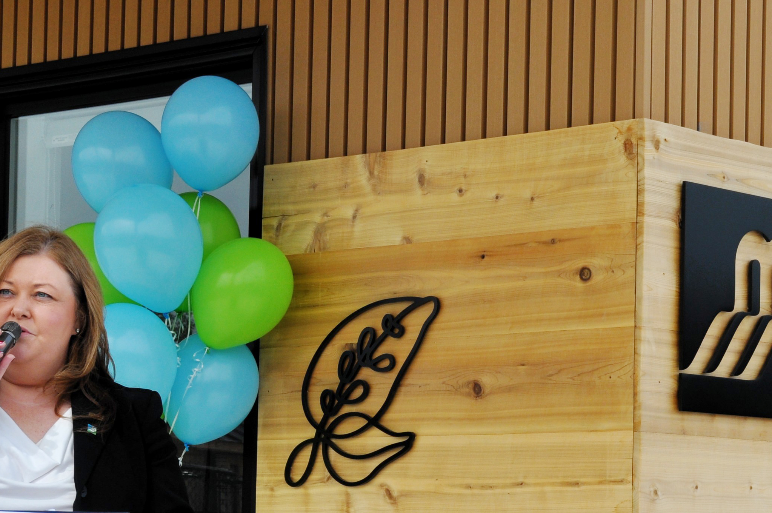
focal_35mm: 110
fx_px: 2357
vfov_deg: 12.4
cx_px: 498
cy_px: 358
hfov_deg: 18.6
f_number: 9
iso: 200
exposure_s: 1/320
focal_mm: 35
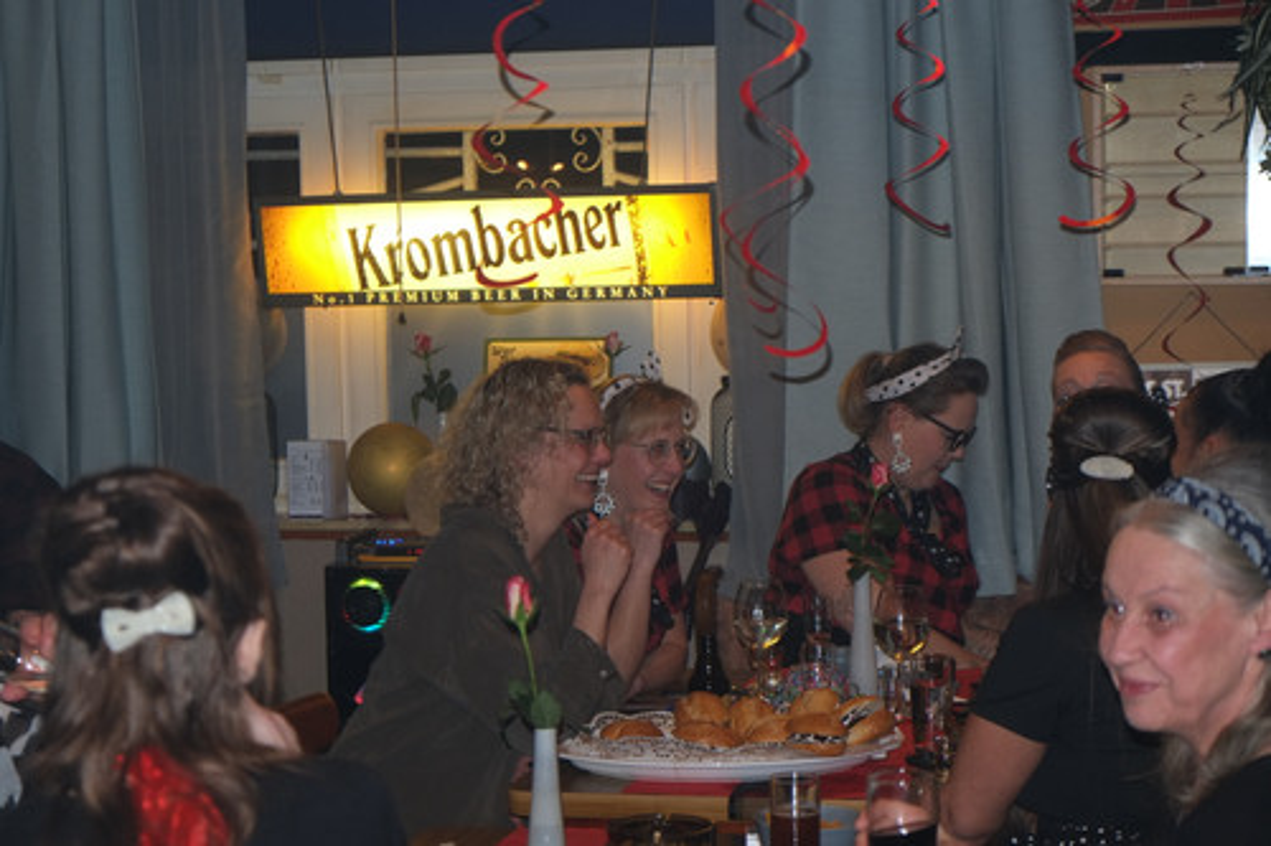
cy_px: 423
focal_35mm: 83
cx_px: 636
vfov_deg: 16.4
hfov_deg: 24.5
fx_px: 2929
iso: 800
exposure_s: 1/60
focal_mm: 55
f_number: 4
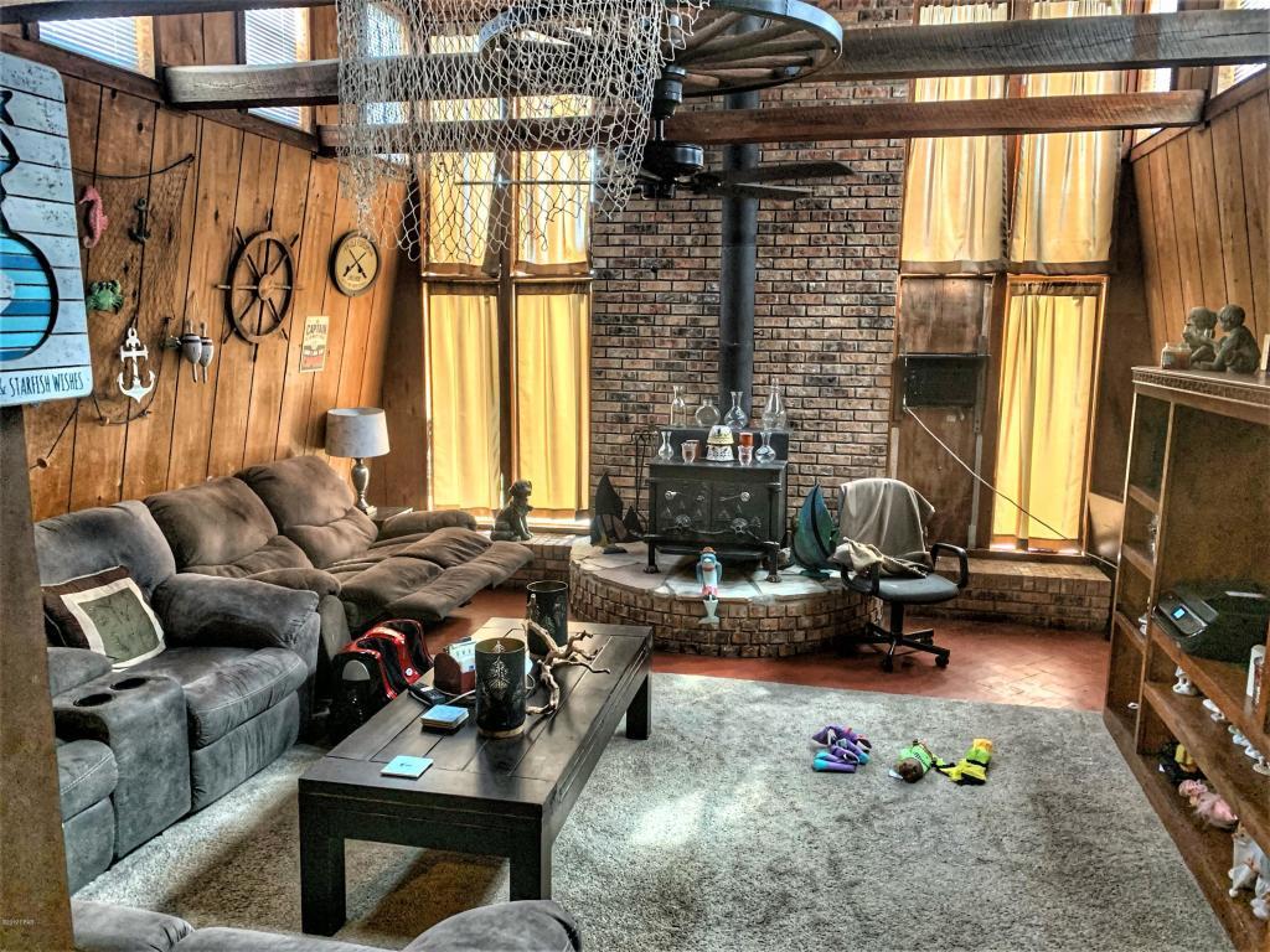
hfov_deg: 67.3
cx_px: 635
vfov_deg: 53.1
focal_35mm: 26
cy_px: 476
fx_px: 954
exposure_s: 1/60
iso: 250
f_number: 1.8
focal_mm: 4.25
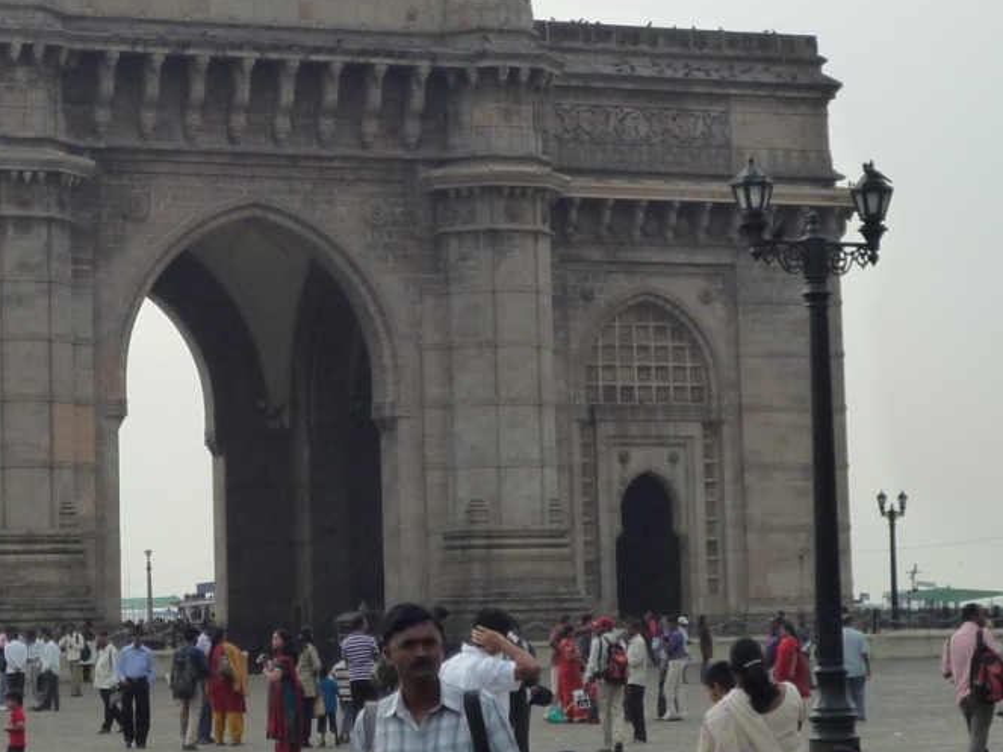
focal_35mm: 114
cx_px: 216
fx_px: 3303
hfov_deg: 17.1
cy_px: 213
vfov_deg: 13.0
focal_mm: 9.3
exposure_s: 1/640
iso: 160
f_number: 4.3
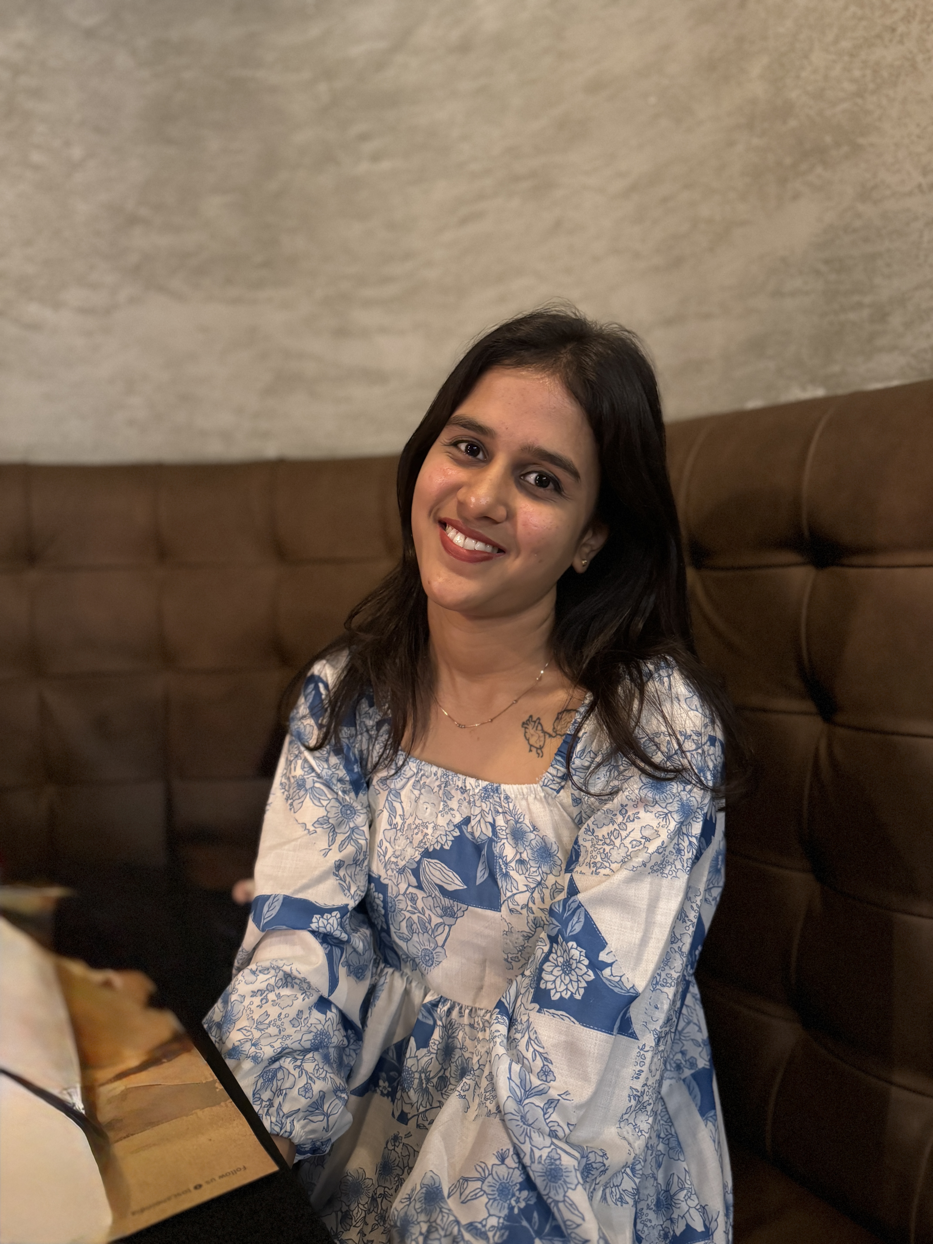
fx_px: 862
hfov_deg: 56.8
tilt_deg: -5.2
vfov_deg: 71.6
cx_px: 466
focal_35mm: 24
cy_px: 622
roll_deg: +1.4
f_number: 1.78
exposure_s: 1/25
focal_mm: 6.76
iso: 1000
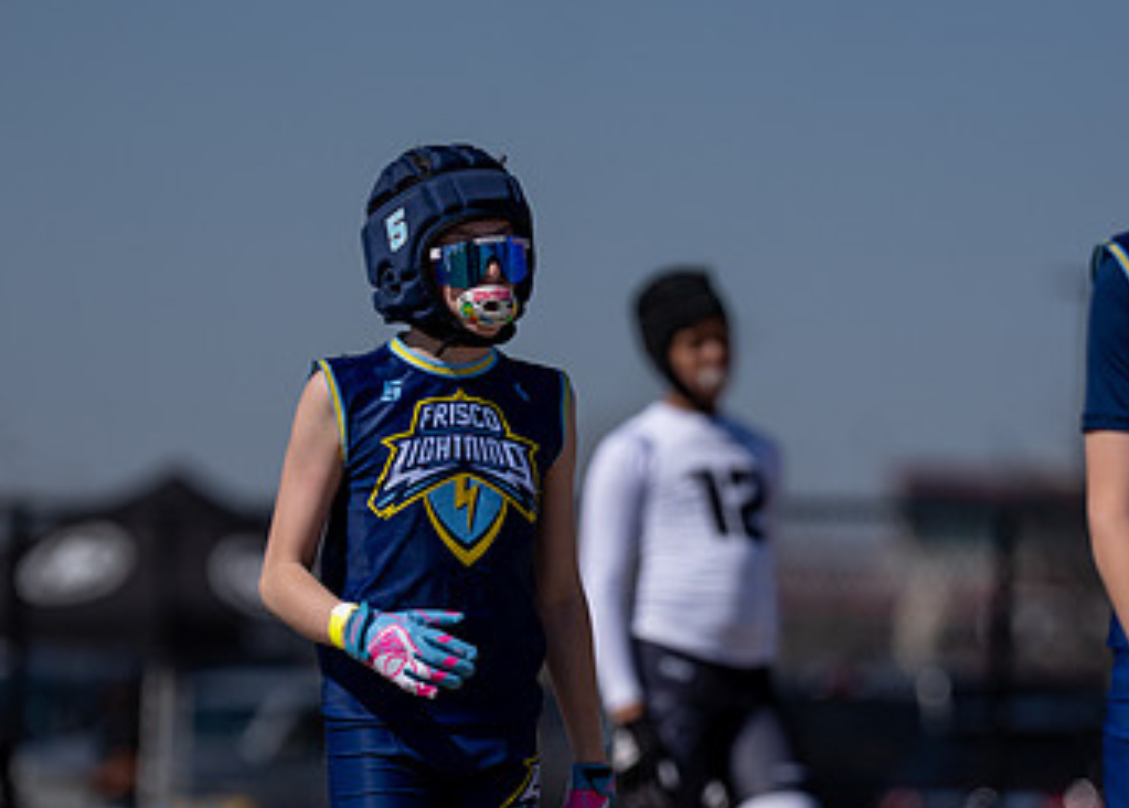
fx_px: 9882
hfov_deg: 6.5
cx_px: 553
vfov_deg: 4.7
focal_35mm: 308
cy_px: 639
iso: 100
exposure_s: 1/6400
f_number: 2.8
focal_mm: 173
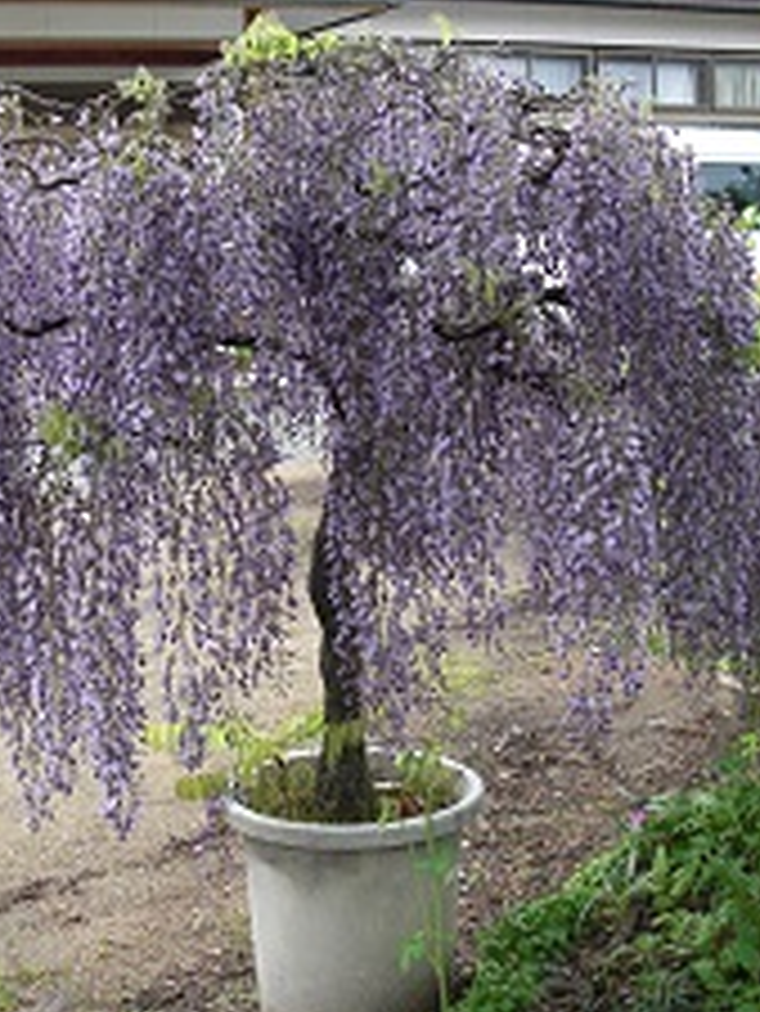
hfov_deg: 24.8
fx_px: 1726
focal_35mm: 59
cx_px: 362
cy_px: 546
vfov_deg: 32.7
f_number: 2.8
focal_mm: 6.3
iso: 50
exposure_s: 1/80
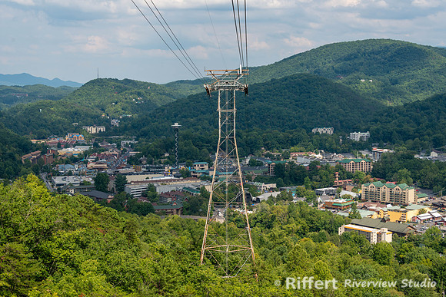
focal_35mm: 59
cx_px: 223
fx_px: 731
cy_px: 148
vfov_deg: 23.0
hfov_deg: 33.9
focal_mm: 55
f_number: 8
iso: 100
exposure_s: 1/250
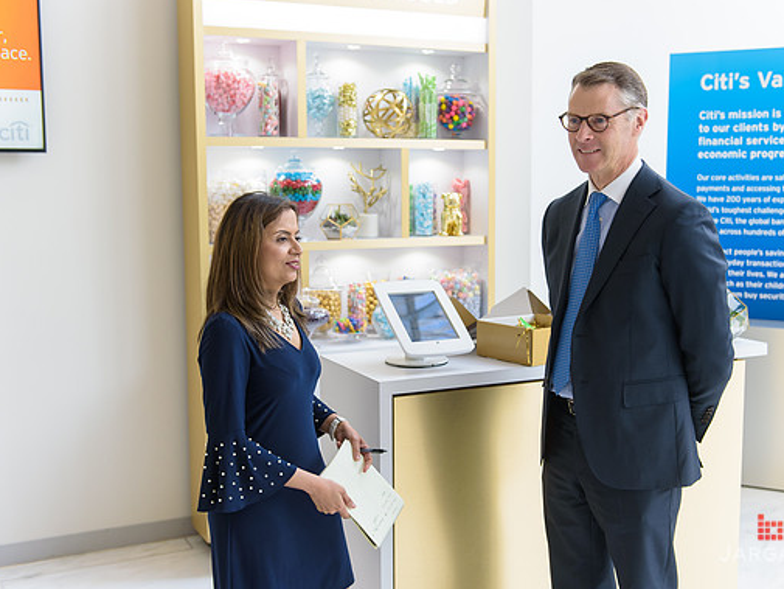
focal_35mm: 42
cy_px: 294
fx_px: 951
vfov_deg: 34.4
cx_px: 418
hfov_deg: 44.8
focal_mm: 38
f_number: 3.2
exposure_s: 1/250
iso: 800
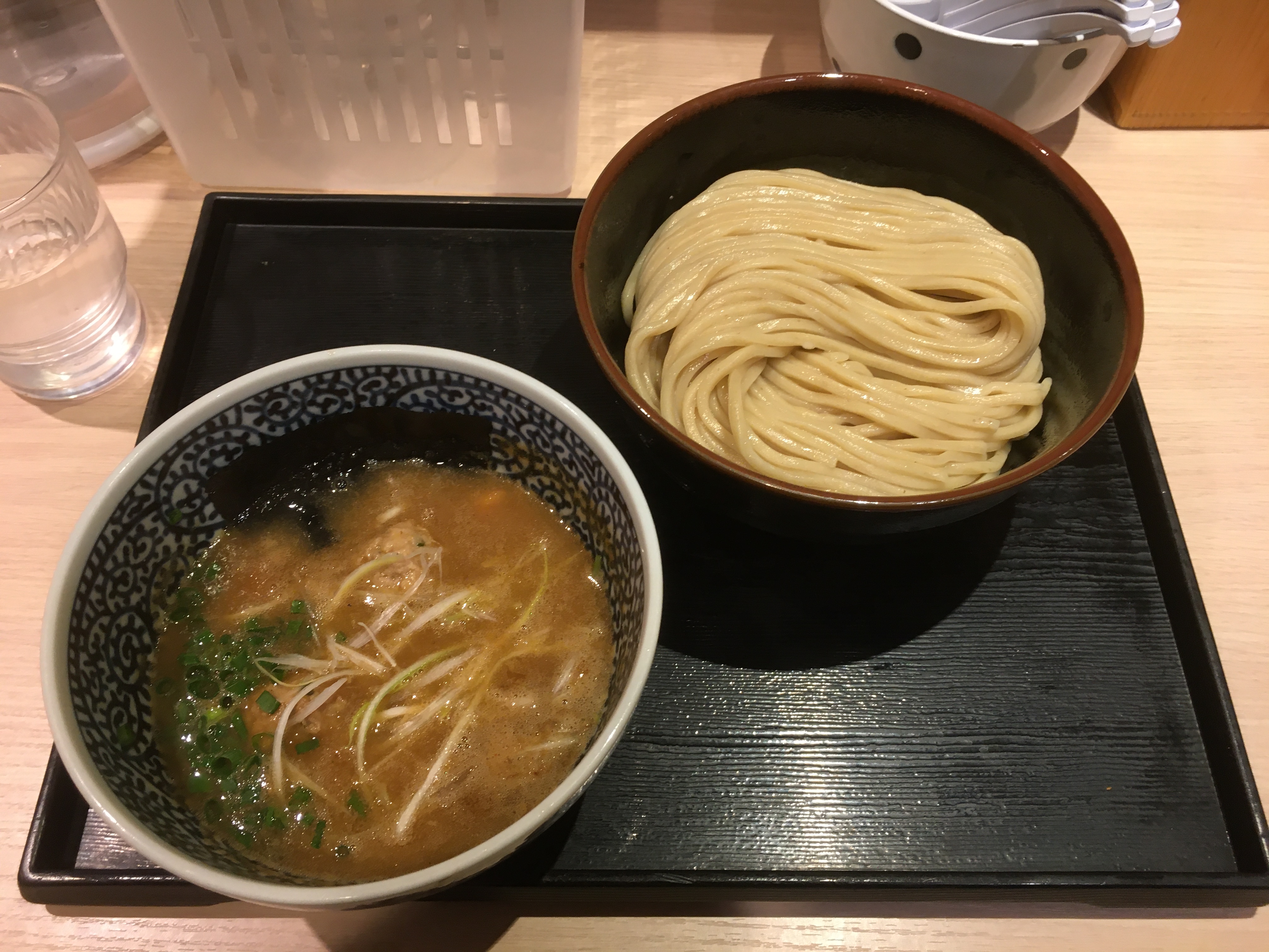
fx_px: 1063
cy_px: 476
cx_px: 634
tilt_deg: -57.9
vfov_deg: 48.2
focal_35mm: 29
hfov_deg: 61.7
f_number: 2.2
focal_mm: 4.15
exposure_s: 1/30
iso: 64
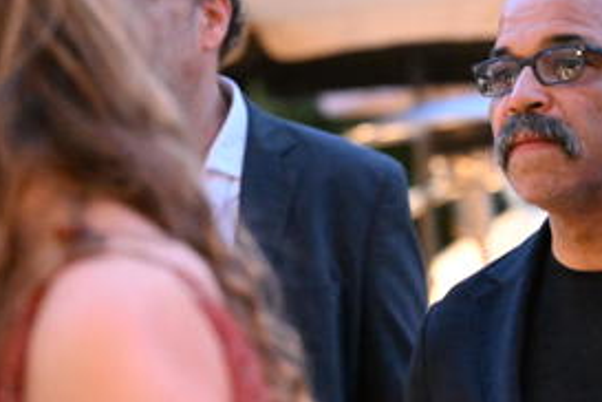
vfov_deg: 7.8
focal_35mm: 177
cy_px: 274
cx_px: 395
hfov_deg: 11.6
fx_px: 2960
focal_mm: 70
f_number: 2.8
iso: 20000
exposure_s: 1/100
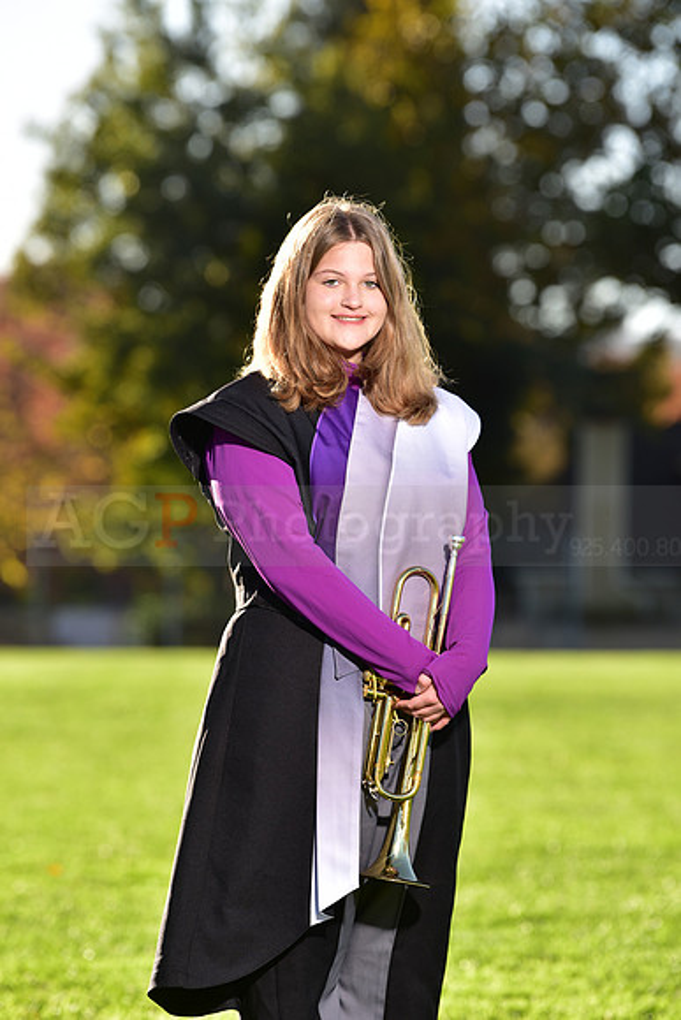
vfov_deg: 10.3
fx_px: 5671
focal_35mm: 200
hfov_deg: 6.9
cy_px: 510
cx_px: 340
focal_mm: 200
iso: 80
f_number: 5
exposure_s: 1/250
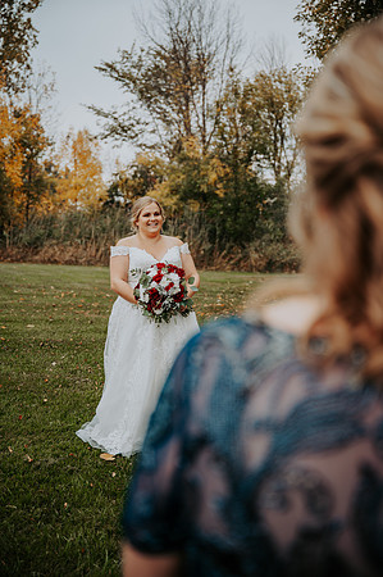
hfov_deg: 30.4
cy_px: 288
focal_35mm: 44
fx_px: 704
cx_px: 192
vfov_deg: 44.5
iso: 320
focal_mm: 44
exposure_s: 1/1000
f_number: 2.8
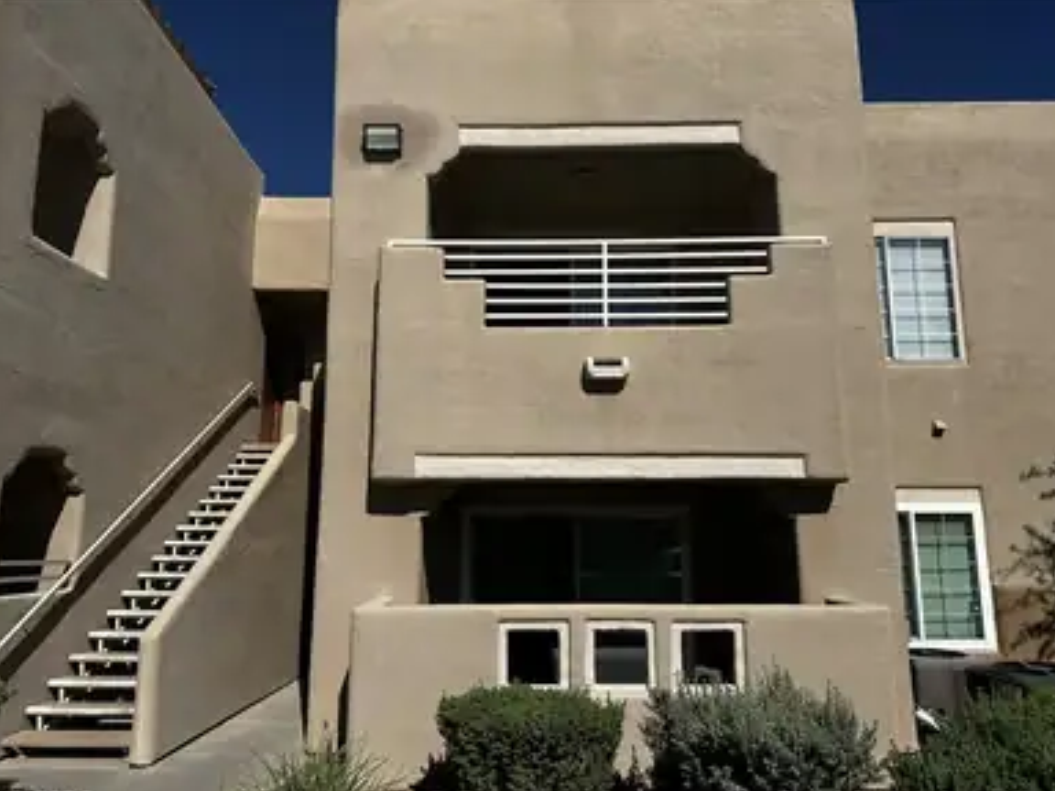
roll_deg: +0.1
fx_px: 762
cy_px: 406
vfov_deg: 54.9
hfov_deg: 69.4
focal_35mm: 25
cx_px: 525
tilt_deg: +10.2
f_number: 1.78
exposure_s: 1/10753
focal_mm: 6.86
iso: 80
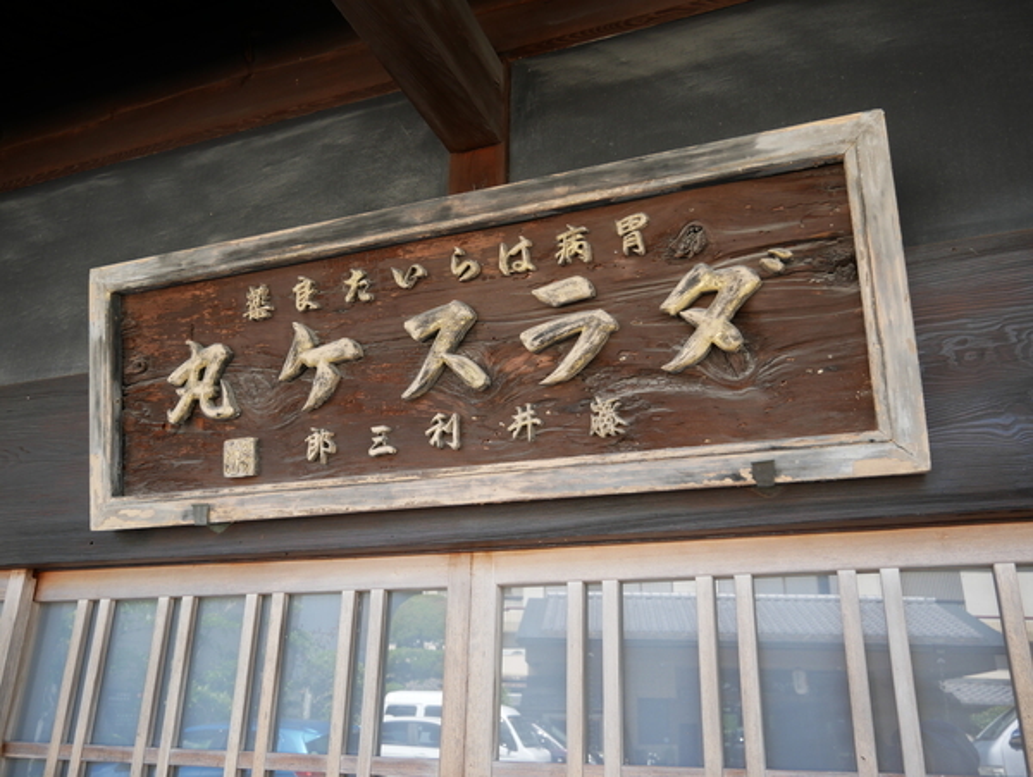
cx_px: 516
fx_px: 896
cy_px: 388
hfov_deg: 59.9
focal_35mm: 30
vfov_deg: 46.9
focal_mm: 15
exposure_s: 1/125
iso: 200
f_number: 3.7
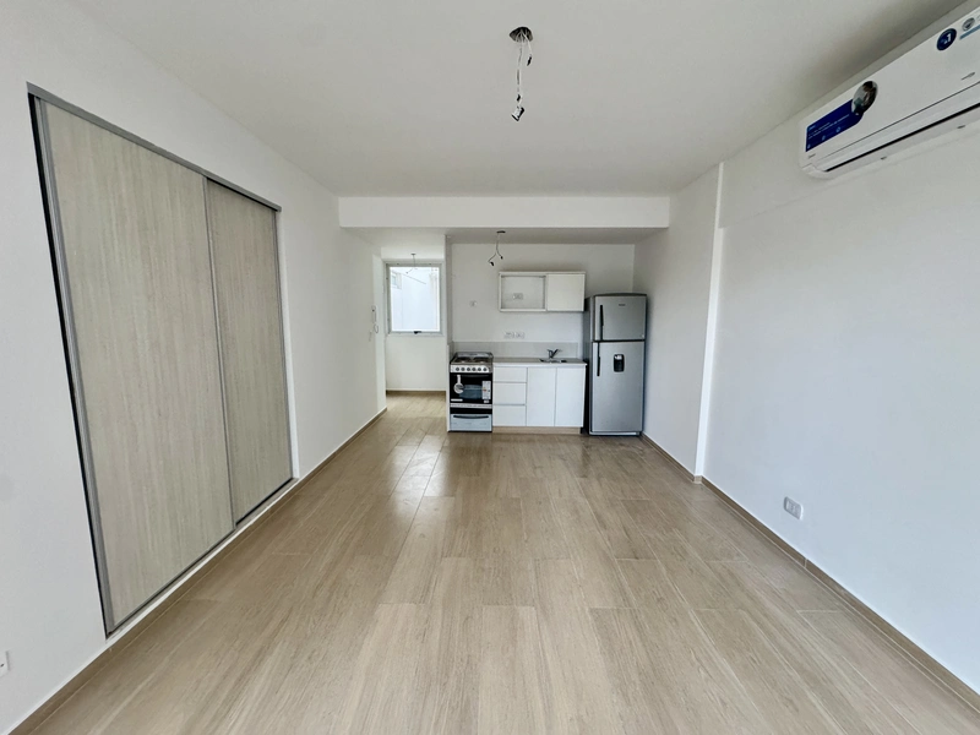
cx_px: 490
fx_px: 396
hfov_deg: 102.1
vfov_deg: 85.7
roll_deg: -0.6
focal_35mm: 14
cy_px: 368
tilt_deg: -9.7
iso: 320
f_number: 2.2
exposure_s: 1/81
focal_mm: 2.22
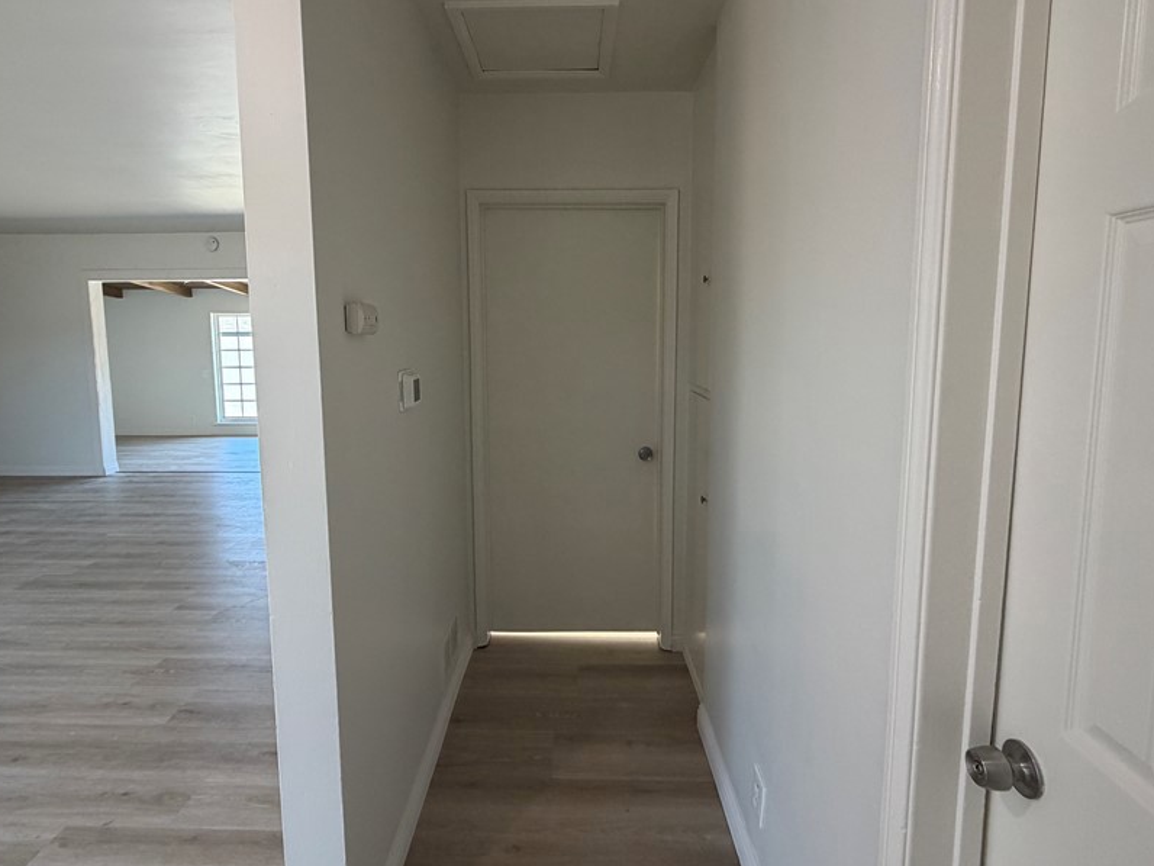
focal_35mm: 18
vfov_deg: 71.4
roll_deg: +0.4
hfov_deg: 87.7
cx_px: 560
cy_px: 392
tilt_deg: -5.9
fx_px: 600
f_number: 2.2
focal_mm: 2.22
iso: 250
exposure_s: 1/121
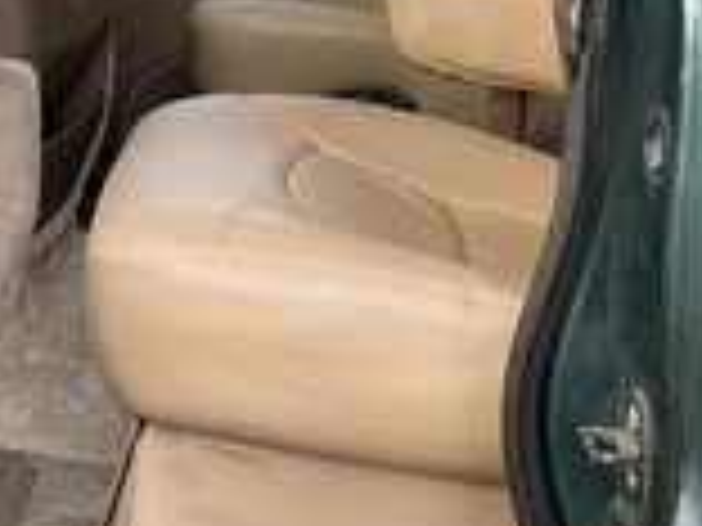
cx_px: 32
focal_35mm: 72
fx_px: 1460
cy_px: 45
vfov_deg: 20.0
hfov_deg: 25.9
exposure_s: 1/172
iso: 32
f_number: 1.8
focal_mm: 3
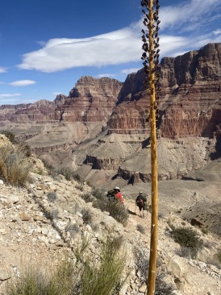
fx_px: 222
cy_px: 148
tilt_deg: -11.0
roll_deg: +4.0
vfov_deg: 67.3
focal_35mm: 26
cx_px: 110
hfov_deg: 53.0
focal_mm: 4.25
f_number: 1.8
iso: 32
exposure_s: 1/4808
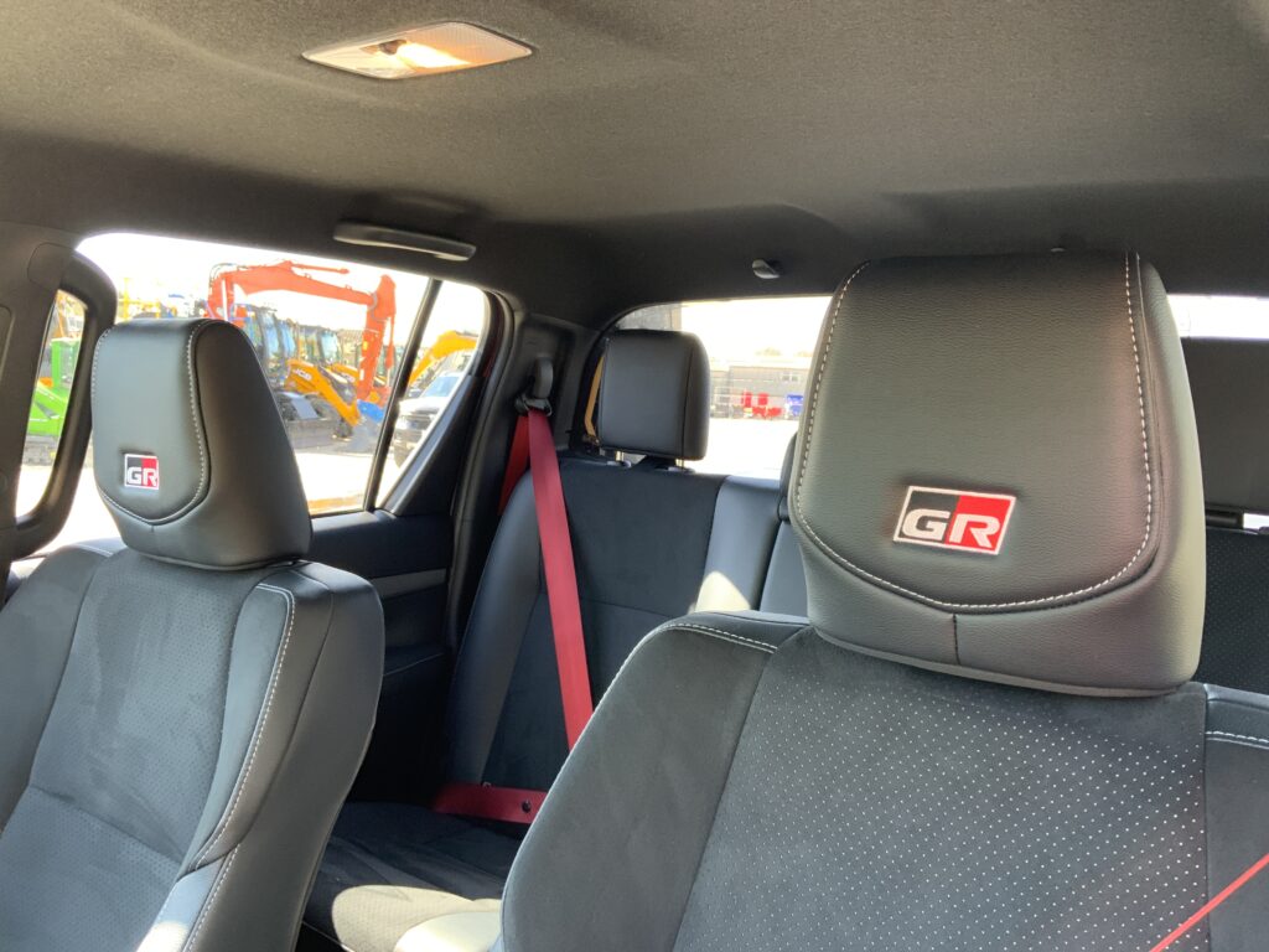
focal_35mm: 29
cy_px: 476
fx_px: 1063
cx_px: 634
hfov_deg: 61.7
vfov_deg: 48.2
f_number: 1.8
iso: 80
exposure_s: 1/60
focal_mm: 3
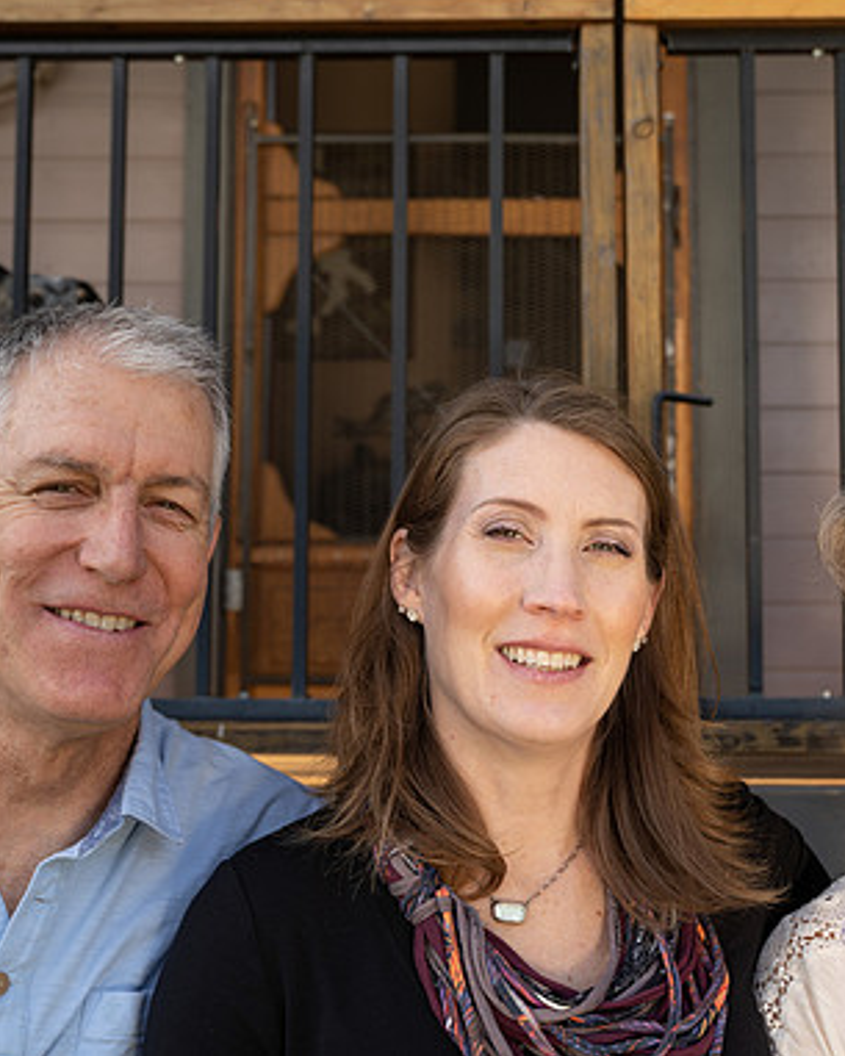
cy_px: 522
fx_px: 1562
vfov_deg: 37.3
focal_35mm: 50
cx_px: 485
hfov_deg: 30.2
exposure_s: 1/125
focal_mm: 35
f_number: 5
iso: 125
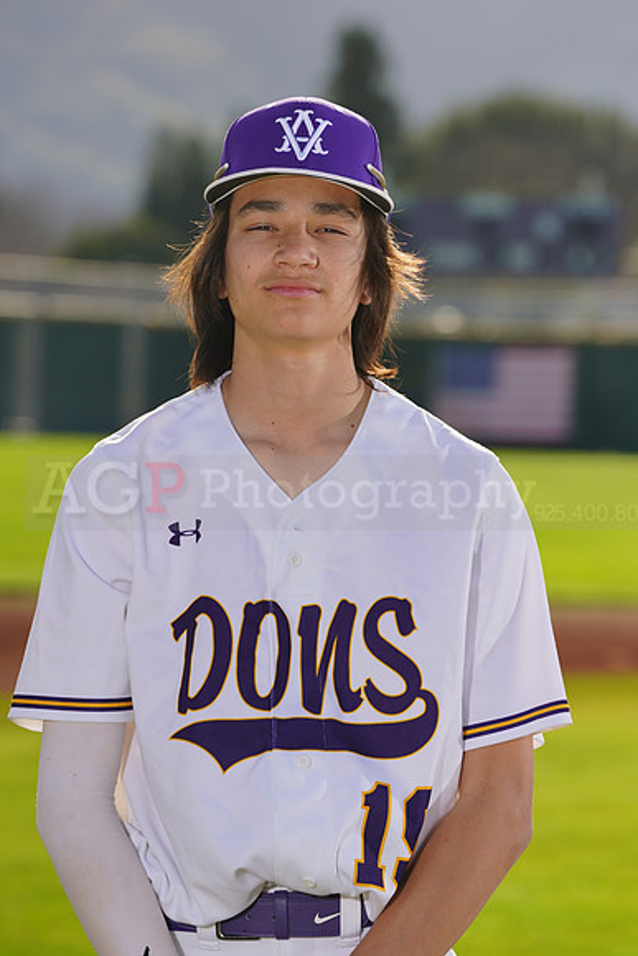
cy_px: 478
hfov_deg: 5.4
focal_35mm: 253
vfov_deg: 8.1
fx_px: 6721
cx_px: 319
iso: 100
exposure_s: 1/250
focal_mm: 253
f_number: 9
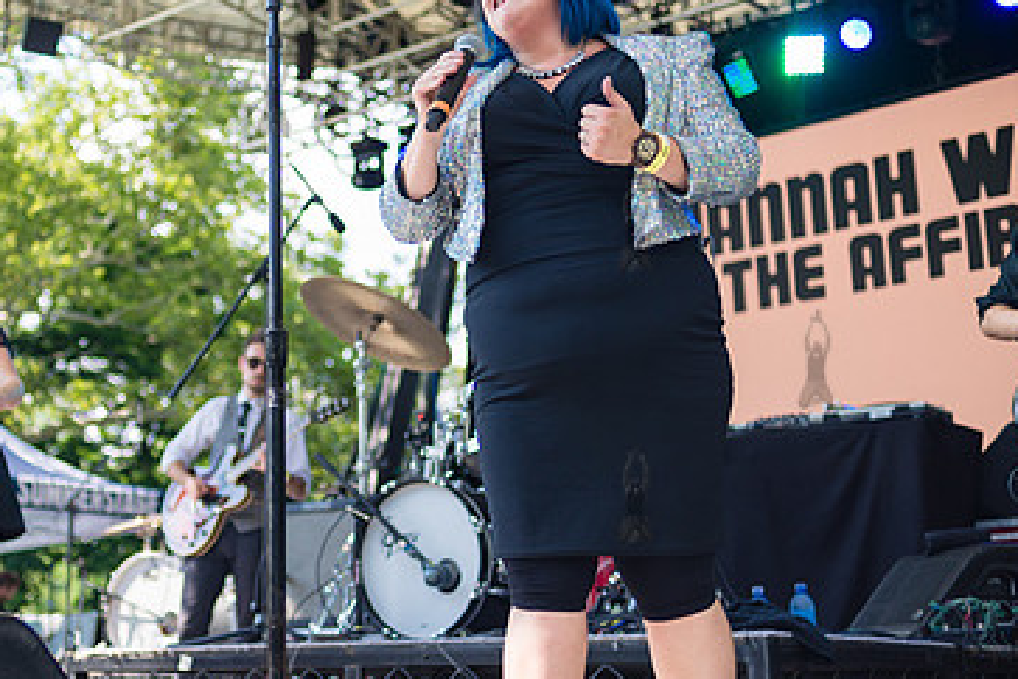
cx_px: 272
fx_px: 1583
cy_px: 358
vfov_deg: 24.2
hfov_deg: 35.0
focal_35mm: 56
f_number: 2
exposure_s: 1/2000
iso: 200
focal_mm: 35
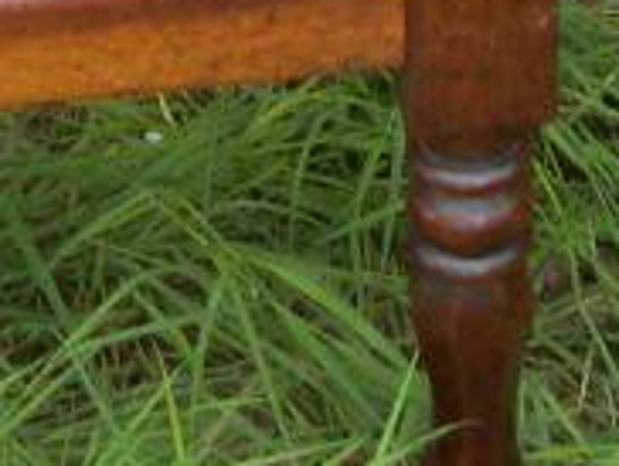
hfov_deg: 8.6
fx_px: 4029
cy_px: -704
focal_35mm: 225
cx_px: 925
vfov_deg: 6.3
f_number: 2.9
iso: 80
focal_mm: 5.7
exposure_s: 1/200
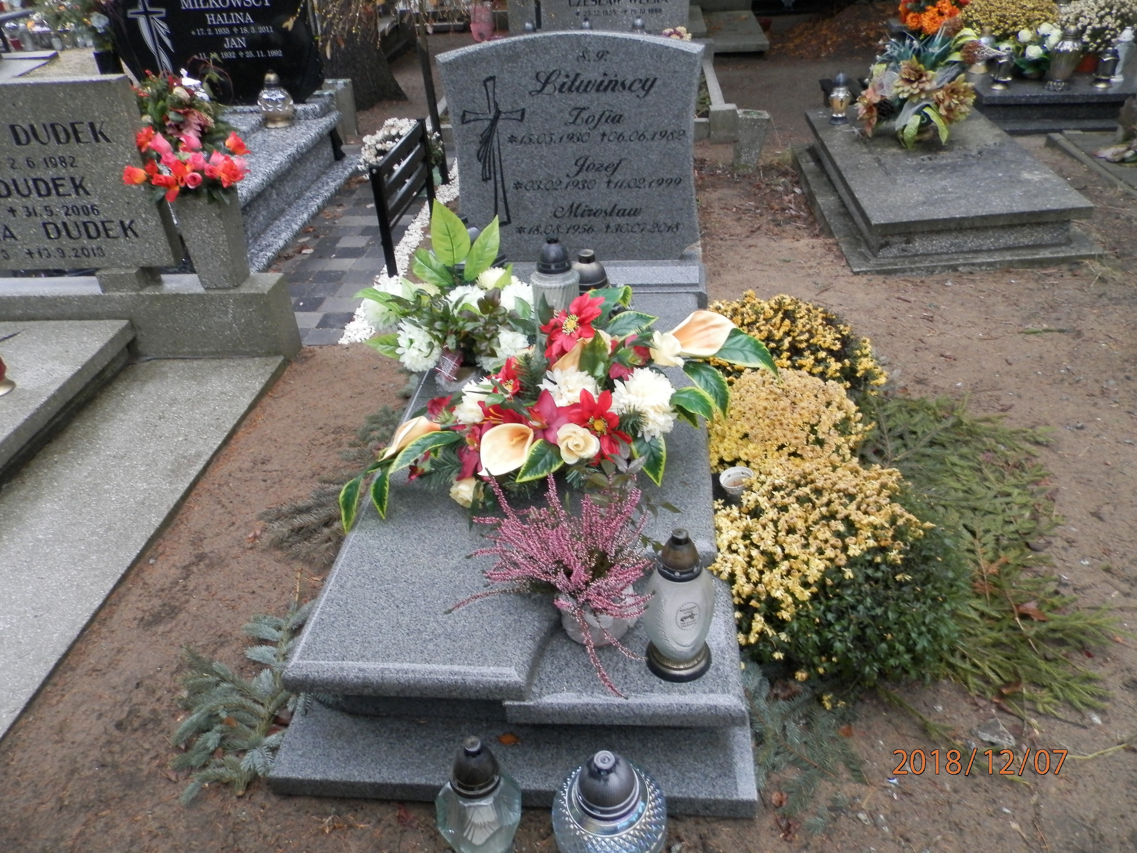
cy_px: 426
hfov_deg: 69.4
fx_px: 821
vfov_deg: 54.9
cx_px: 568
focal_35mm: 25
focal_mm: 4.5
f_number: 3.1
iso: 200
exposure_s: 1/15
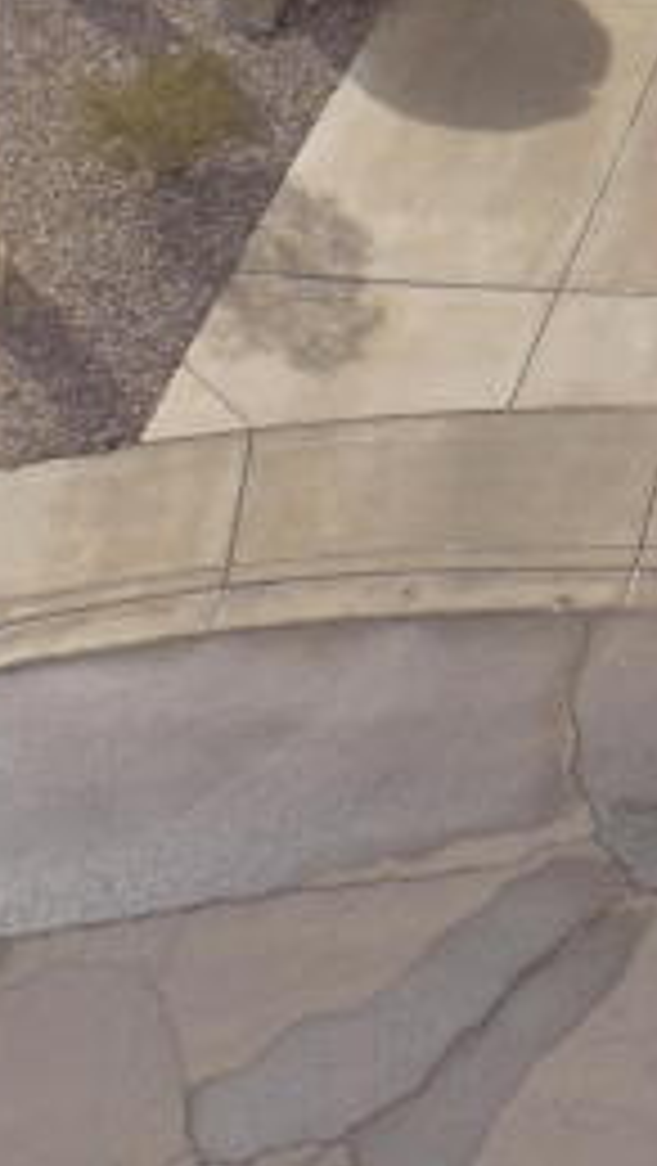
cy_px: -342
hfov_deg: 11.3
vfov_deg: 22.2
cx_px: 1670
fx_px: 2659
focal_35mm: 86
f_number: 2.8
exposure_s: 1/1008
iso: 100
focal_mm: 3.61
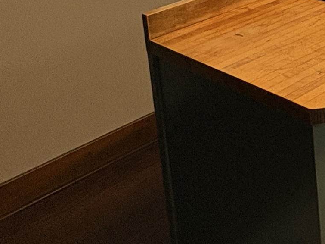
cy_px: -128
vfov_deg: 21.3
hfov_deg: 22.7
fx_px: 535
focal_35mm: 57
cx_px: 556
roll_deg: +0.8
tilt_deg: -7.6
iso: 250
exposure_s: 1/60
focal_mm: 2.22
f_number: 2.2
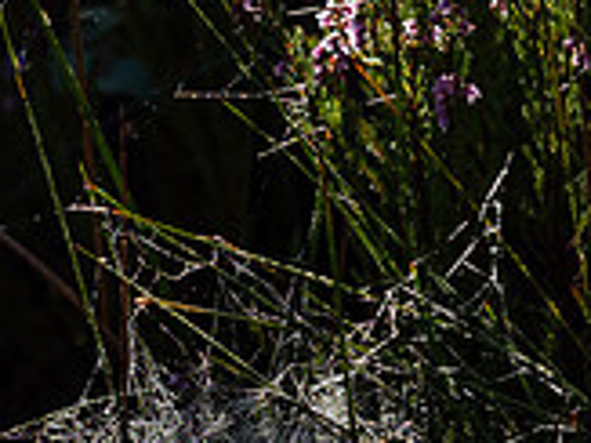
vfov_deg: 1.4
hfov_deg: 1.9
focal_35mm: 1070
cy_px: -71
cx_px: -355
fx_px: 18255
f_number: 4
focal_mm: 150
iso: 200
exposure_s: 1/1250
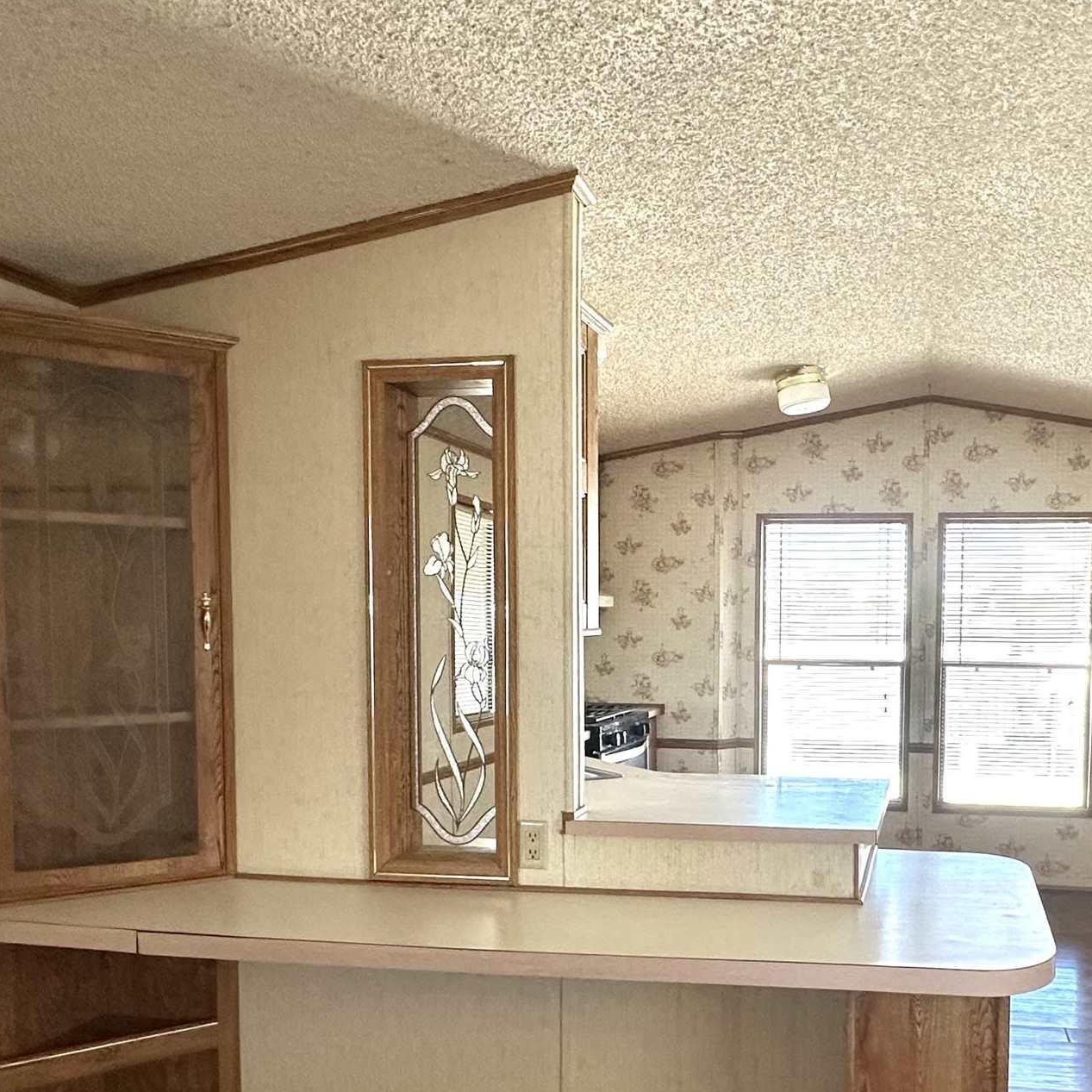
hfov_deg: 52.1
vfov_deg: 53.5
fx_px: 1071
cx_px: 796
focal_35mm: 30
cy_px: 682
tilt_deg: -1.9
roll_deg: -0.9
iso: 250
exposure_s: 1/99
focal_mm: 2.22
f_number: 2.2
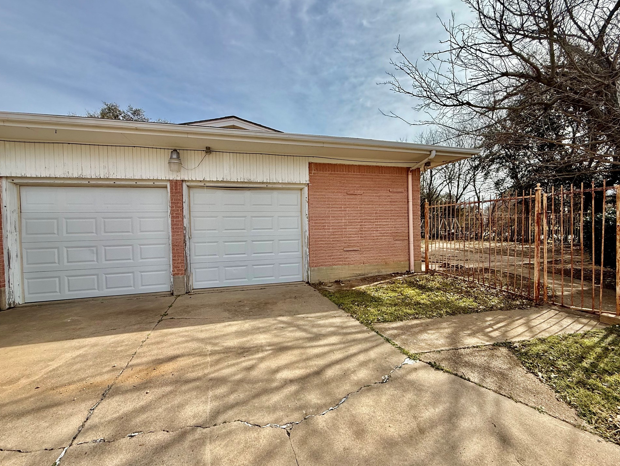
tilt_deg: -0.9
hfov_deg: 98.2
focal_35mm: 15
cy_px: 232
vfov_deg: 81.8
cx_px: 307
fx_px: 269
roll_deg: +1.6
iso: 64
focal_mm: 2.22
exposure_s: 1/1795
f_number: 2.2
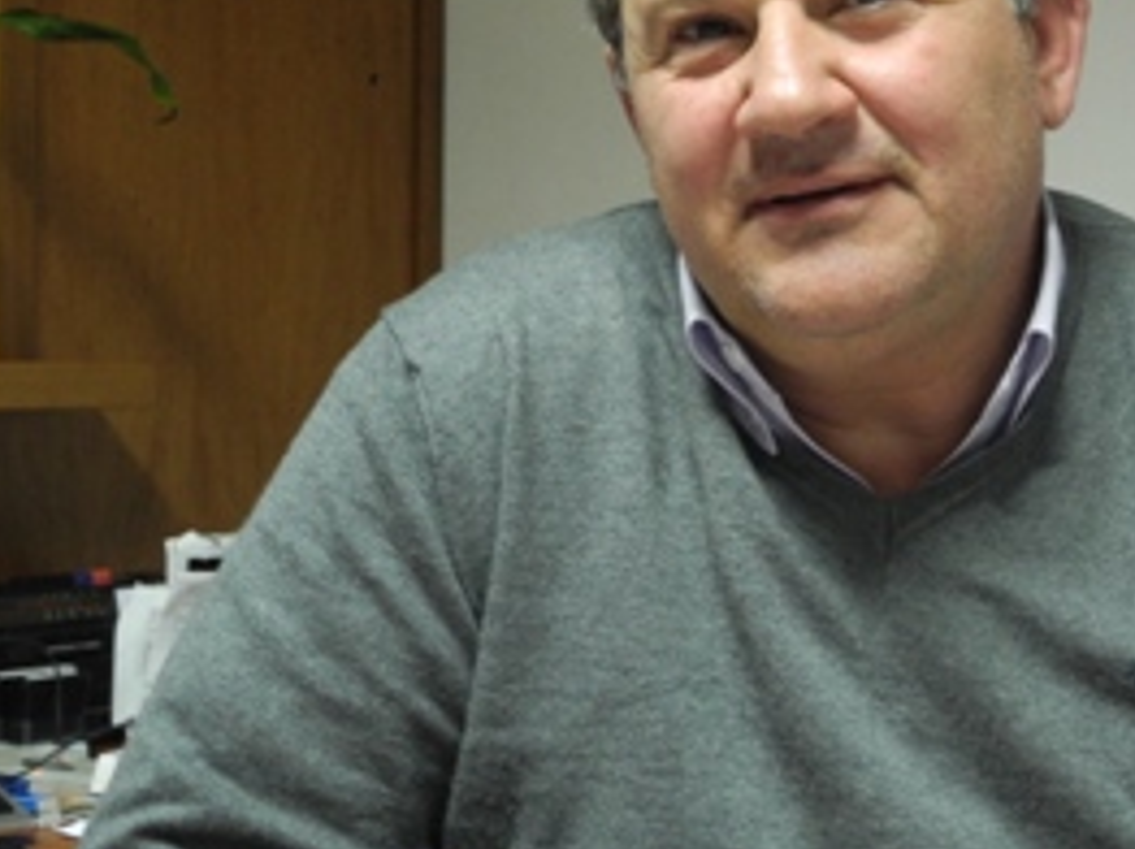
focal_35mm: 77
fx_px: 2522
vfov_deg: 19.1
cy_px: 316
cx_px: 875
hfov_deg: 25.0
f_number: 3.2
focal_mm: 9.7
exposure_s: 1/14.7
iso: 400
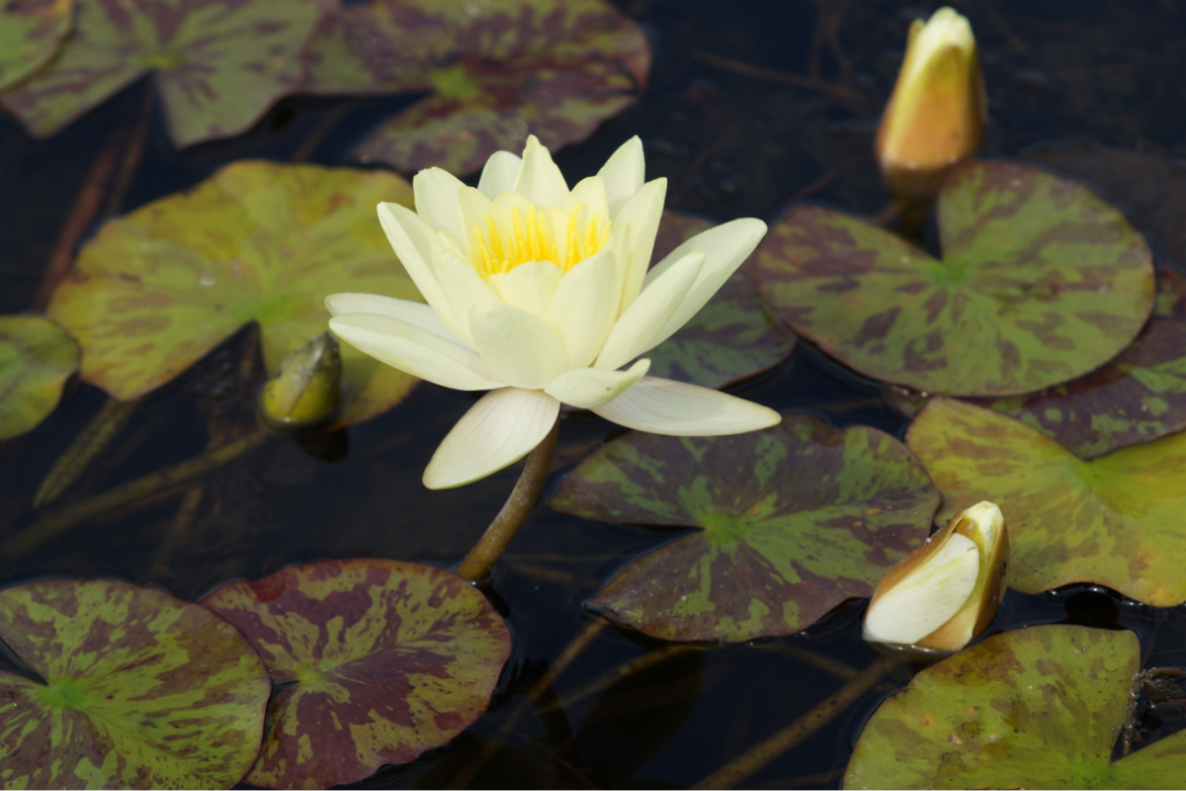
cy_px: 396
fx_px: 4941
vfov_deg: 9.1
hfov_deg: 13.7
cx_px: 593
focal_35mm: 150
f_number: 5.6
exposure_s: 1/320
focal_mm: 100
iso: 100
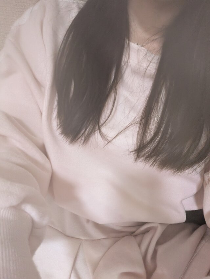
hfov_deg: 63.5
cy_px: 140
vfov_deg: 79.0
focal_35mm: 21
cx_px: 105
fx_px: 170
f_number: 2.2
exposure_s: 1/60
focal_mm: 2.74
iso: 773
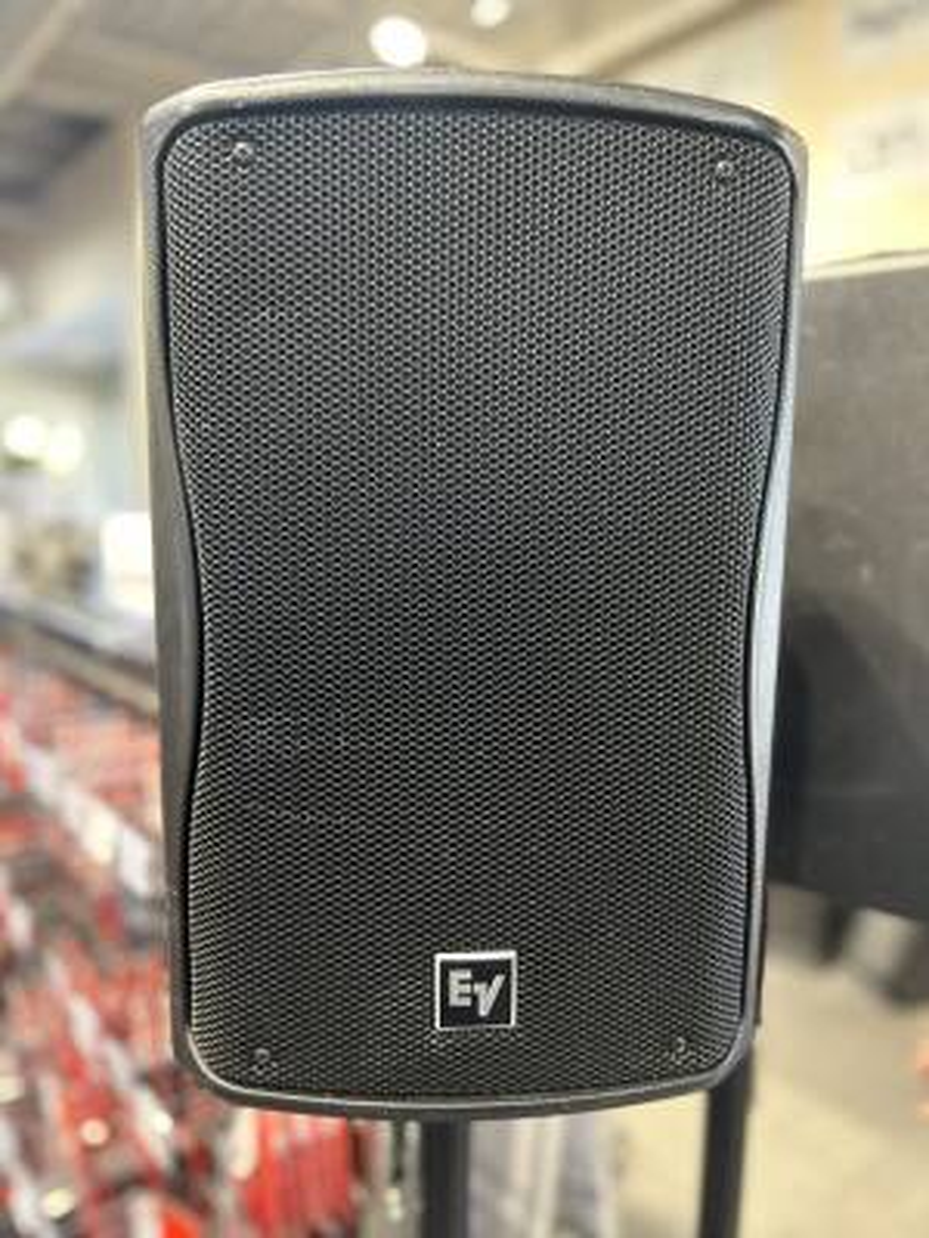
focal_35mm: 26
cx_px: 464
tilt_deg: -7.7
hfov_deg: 53.1
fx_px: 930
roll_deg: +0.6
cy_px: 619
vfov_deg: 67.3
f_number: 1.5
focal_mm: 5.7
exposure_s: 1/40
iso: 400
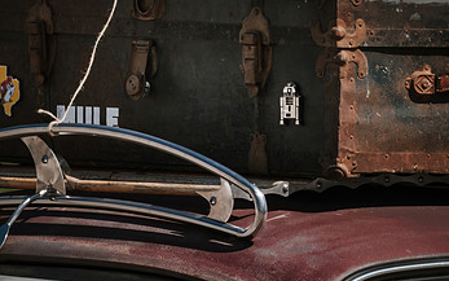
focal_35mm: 1429
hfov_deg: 1.5
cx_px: 220
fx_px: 17489
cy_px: 207
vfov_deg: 0.9
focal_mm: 558.5
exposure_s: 1/200
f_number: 8
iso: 125
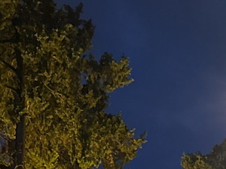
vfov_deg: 10.6
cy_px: 404
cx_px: 131
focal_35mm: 120
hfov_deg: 16.4
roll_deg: -1.1
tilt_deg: +6.0
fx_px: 783
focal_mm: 6.76
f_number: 1.78
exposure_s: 1/40
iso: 1000
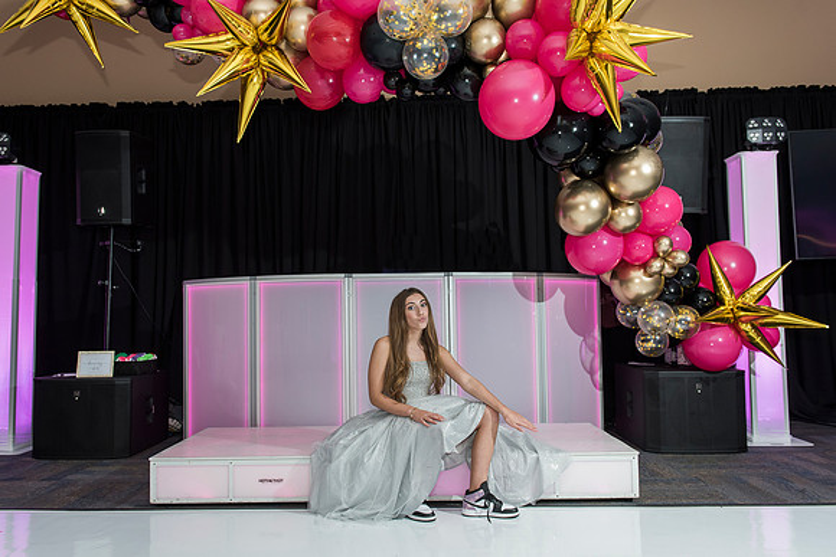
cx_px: 410
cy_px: 283
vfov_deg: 45.4
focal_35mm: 29
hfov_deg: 64.2
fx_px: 666
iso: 800
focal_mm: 27
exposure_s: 1/100
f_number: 4
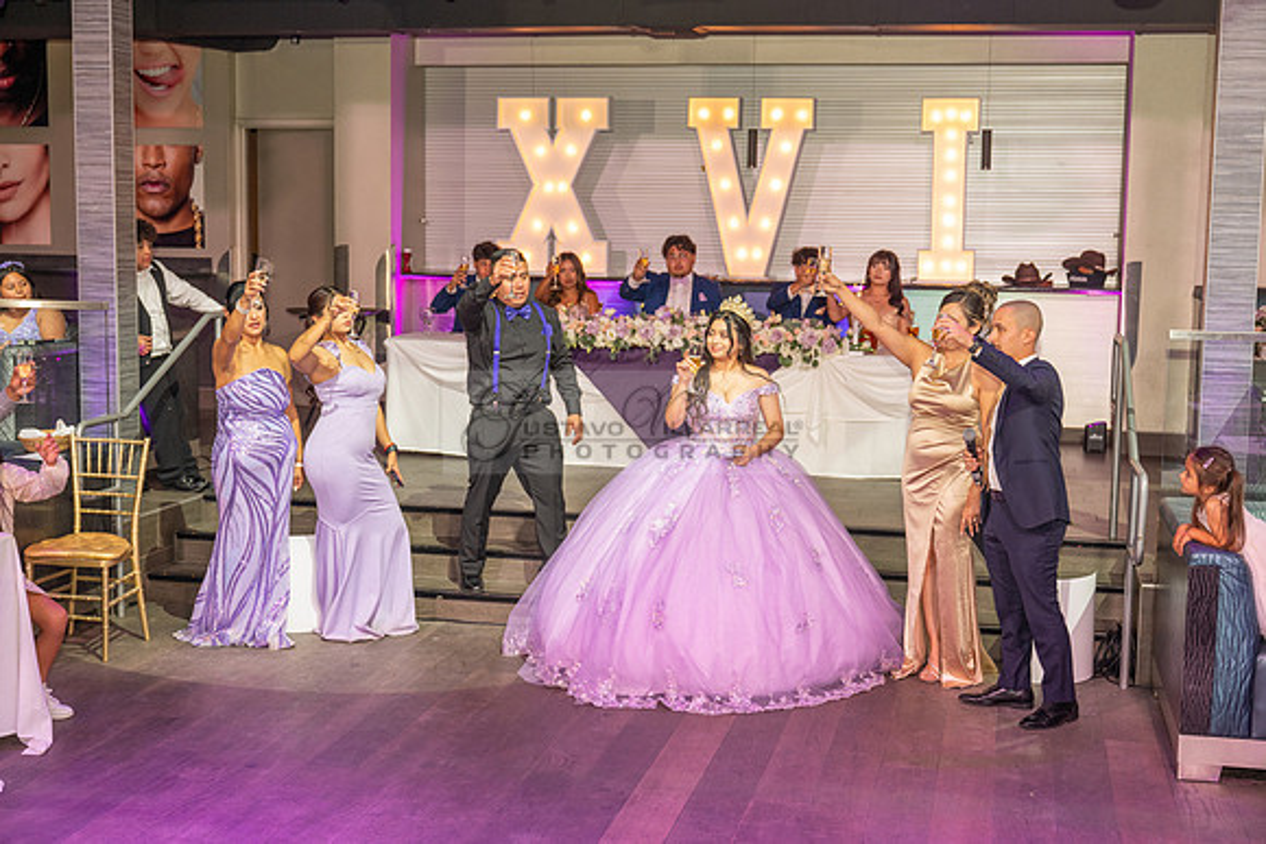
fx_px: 1653
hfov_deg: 41.9
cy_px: 422
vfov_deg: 28.7
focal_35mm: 47
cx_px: 633
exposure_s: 1/125
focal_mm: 47
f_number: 4
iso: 1000
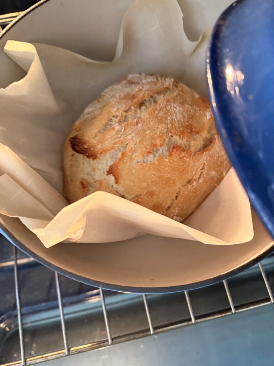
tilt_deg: -68.9
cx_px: 137
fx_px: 253
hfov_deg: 56.8
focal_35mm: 24
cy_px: 183
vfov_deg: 71.6
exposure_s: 1/60
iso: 800
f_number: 1.78
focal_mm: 6.76
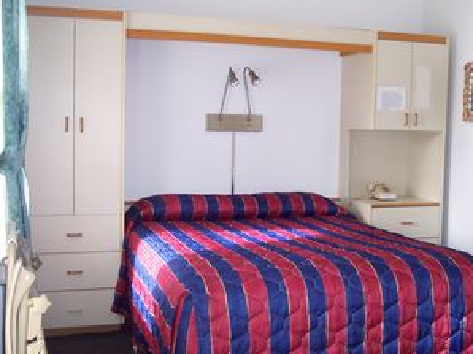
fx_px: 642
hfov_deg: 40.4
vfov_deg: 30.8
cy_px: 184
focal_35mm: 47
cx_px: 268
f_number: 2.8
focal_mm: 8
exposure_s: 1/45
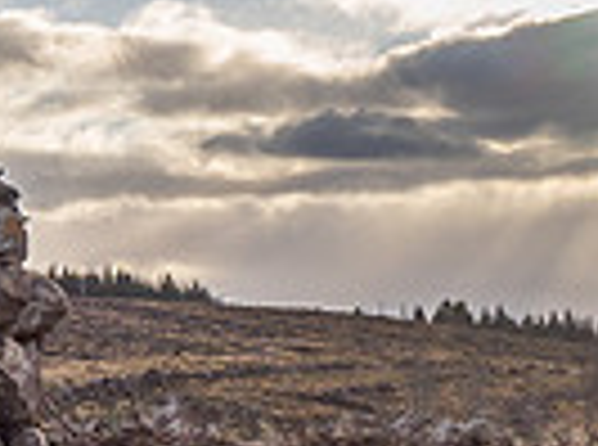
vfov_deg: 14.0
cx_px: -594
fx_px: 1809
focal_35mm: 105
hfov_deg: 15.2
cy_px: 286
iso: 200
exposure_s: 1/320
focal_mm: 12
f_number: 7.1
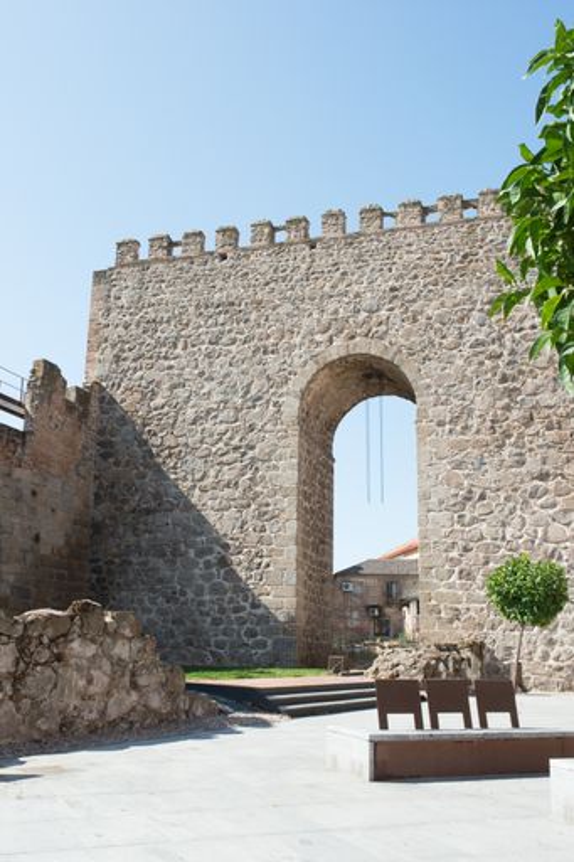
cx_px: 287
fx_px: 838
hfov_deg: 37.8
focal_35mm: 35
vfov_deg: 54.4
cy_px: 431
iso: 500
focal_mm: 35
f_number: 16
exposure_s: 1/160
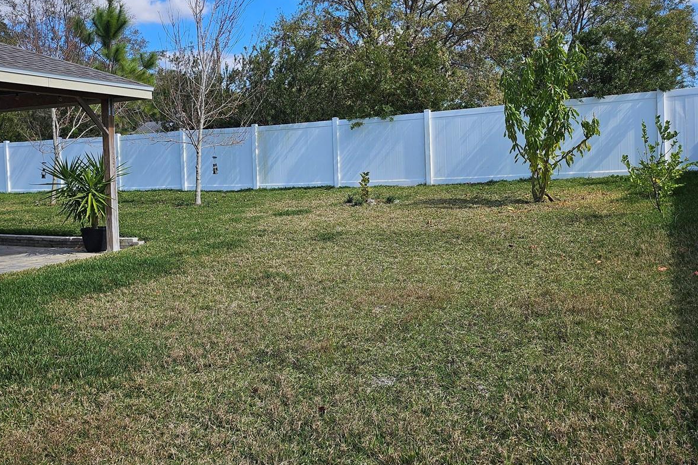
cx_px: 327
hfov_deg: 55.8
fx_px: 659
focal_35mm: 34
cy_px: 198
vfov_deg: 38.8
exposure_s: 1/3737
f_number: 1.8
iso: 50
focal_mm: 5
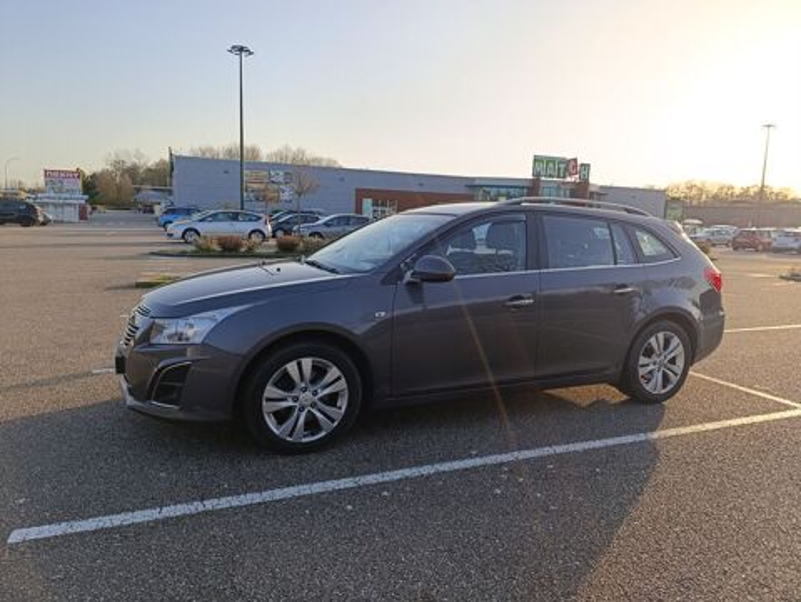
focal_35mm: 23
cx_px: 400
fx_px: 533
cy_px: 301
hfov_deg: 73.9
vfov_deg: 59.0
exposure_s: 1/380
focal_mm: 6.14
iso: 50
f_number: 1.6
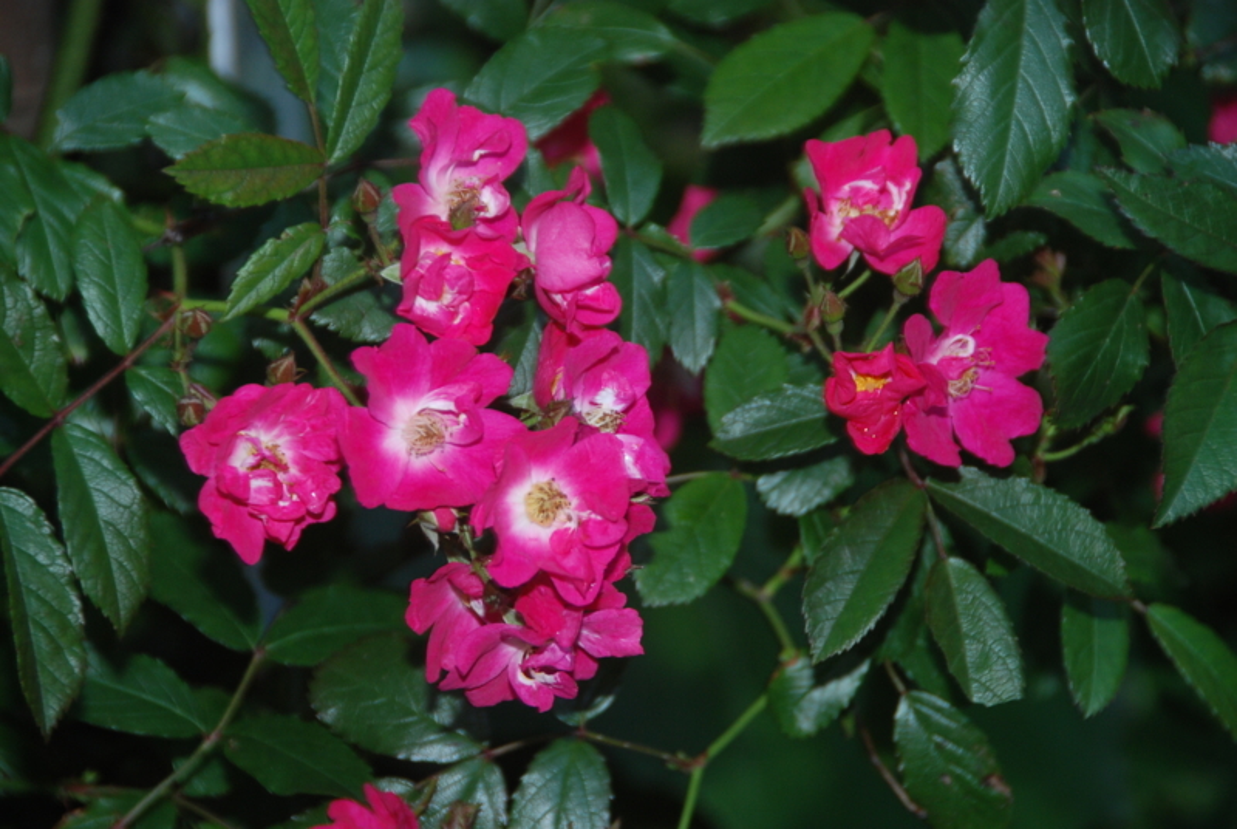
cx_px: 618
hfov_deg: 6.9
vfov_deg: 4.6
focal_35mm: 300
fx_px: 10323
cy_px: 414
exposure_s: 1/60
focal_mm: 200
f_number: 5.6
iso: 400
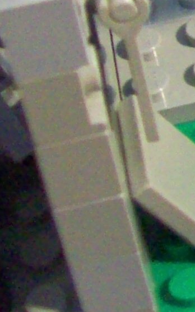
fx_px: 1922
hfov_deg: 5.2
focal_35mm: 226
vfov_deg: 9.0
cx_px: 762
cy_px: -161
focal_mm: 6
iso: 200
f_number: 2.7
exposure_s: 1/8
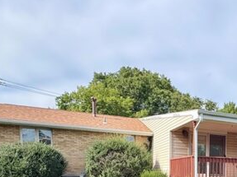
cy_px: 191
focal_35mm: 39
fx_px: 267
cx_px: 226
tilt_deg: -3.7
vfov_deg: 32.7
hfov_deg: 42.6
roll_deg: -0.9
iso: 64
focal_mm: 2.22
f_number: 2.2
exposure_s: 1/944
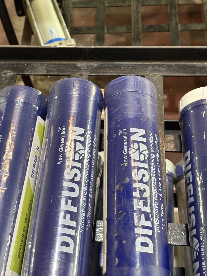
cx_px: 104
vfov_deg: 36.8
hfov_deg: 28.0
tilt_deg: -57.6
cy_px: 138
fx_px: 415
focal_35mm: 52
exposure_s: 1/25
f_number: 1.6
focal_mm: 5.96
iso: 250
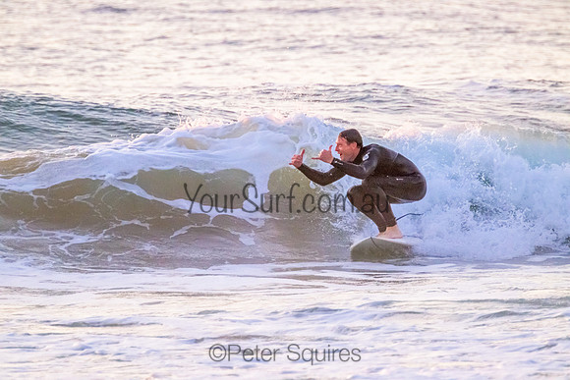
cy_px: 190
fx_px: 12669
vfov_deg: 1.7
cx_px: 285
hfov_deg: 2.6
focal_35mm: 800
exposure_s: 1/800
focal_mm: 800
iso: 12800
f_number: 11
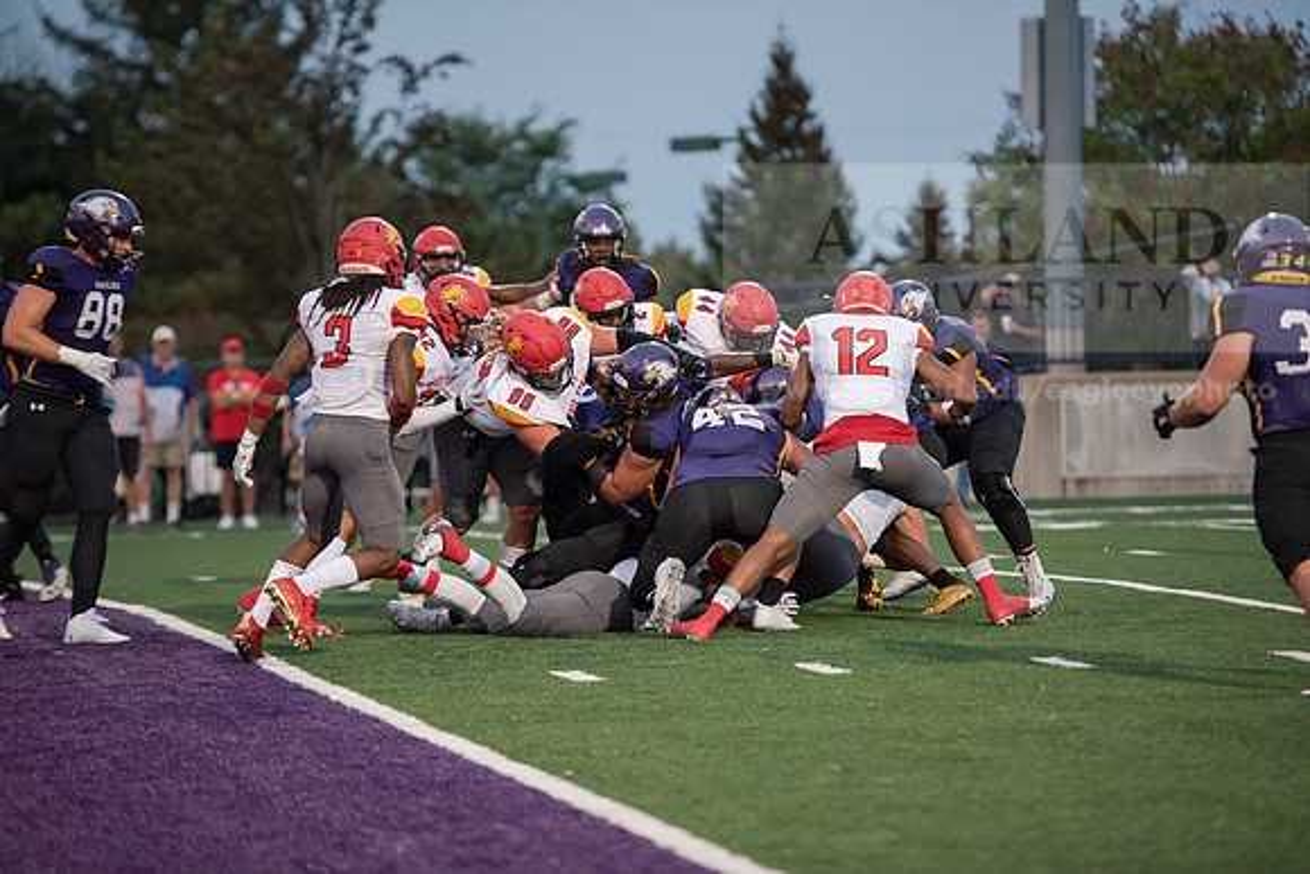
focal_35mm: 175
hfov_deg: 11.7
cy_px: 437
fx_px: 6369
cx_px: 655
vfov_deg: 7.9
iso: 2500
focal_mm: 175
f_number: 2.8
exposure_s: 1/1000
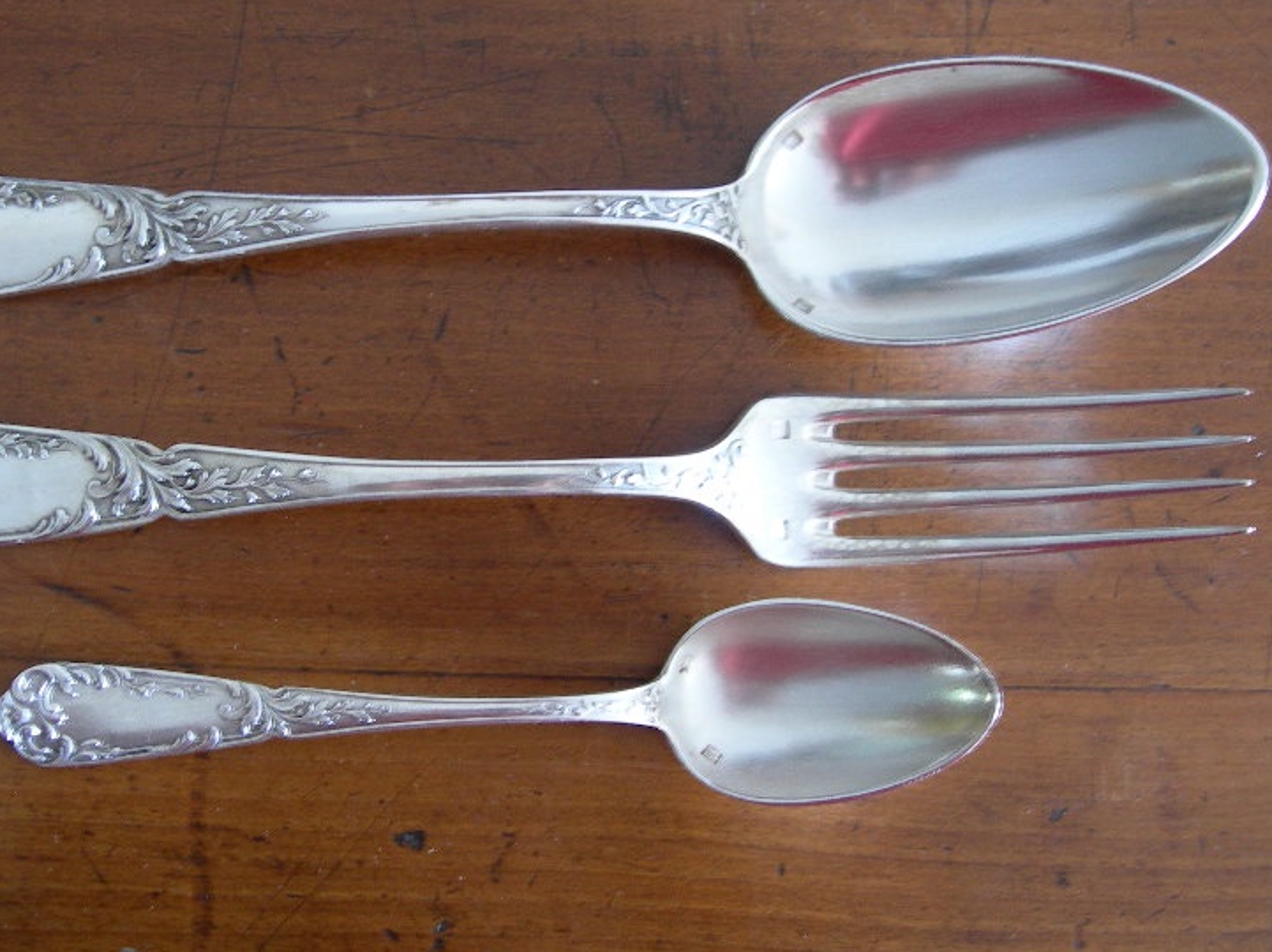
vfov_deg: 27.0
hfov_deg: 35.4
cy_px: 462
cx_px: 487
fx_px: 1983
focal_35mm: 54
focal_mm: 7.8
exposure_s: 1/3.5
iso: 100
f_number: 2.8
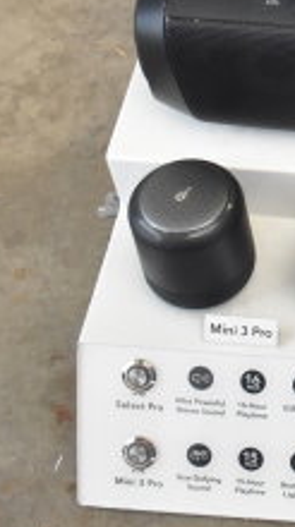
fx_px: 1403
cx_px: 628
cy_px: 104
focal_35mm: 100
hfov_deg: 10.8
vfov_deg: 21.0
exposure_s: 1/40
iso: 1250
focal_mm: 23
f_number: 3.8
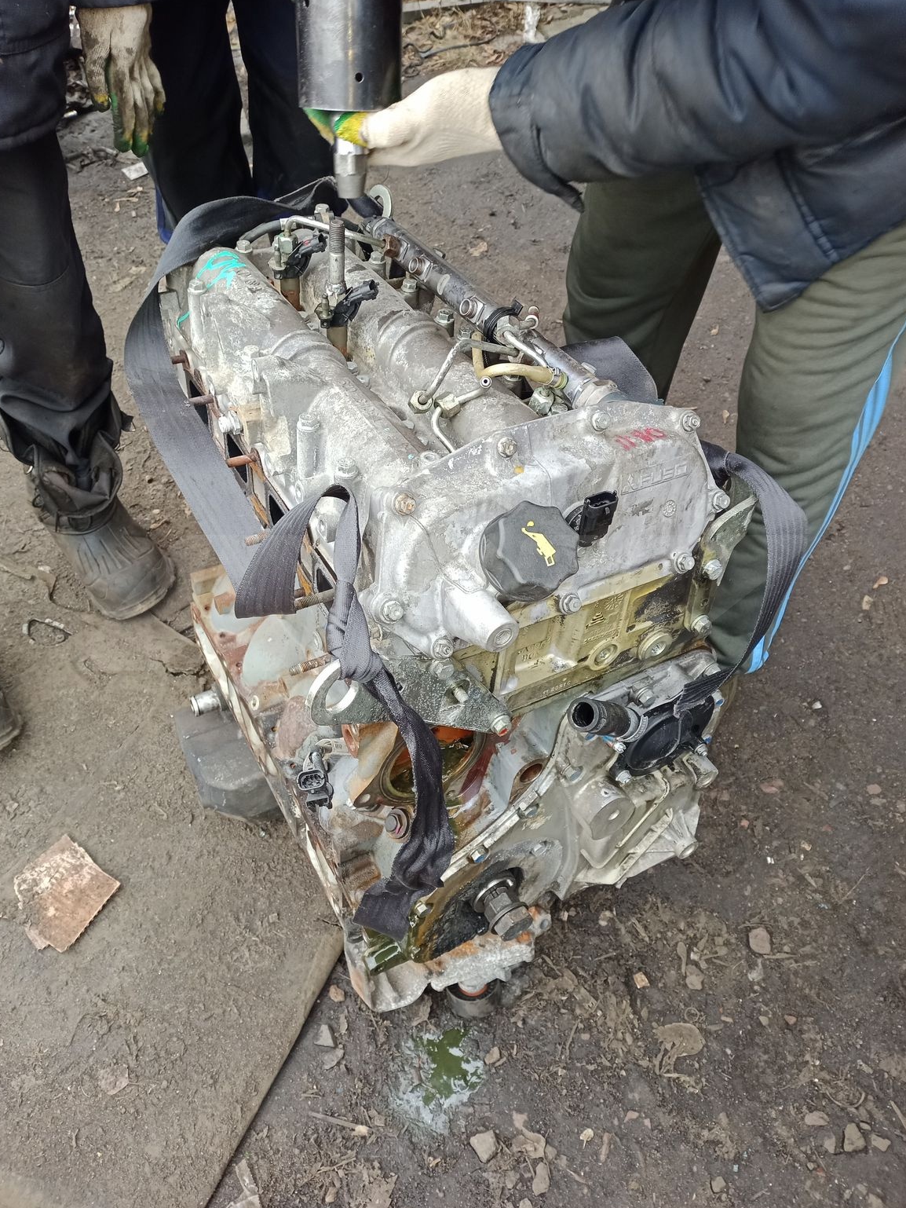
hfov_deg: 53.1
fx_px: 907
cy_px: 586
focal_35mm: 26
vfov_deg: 67.3
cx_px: 440
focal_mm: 4.71
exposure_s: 1/33.3
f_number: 1.79
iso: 361
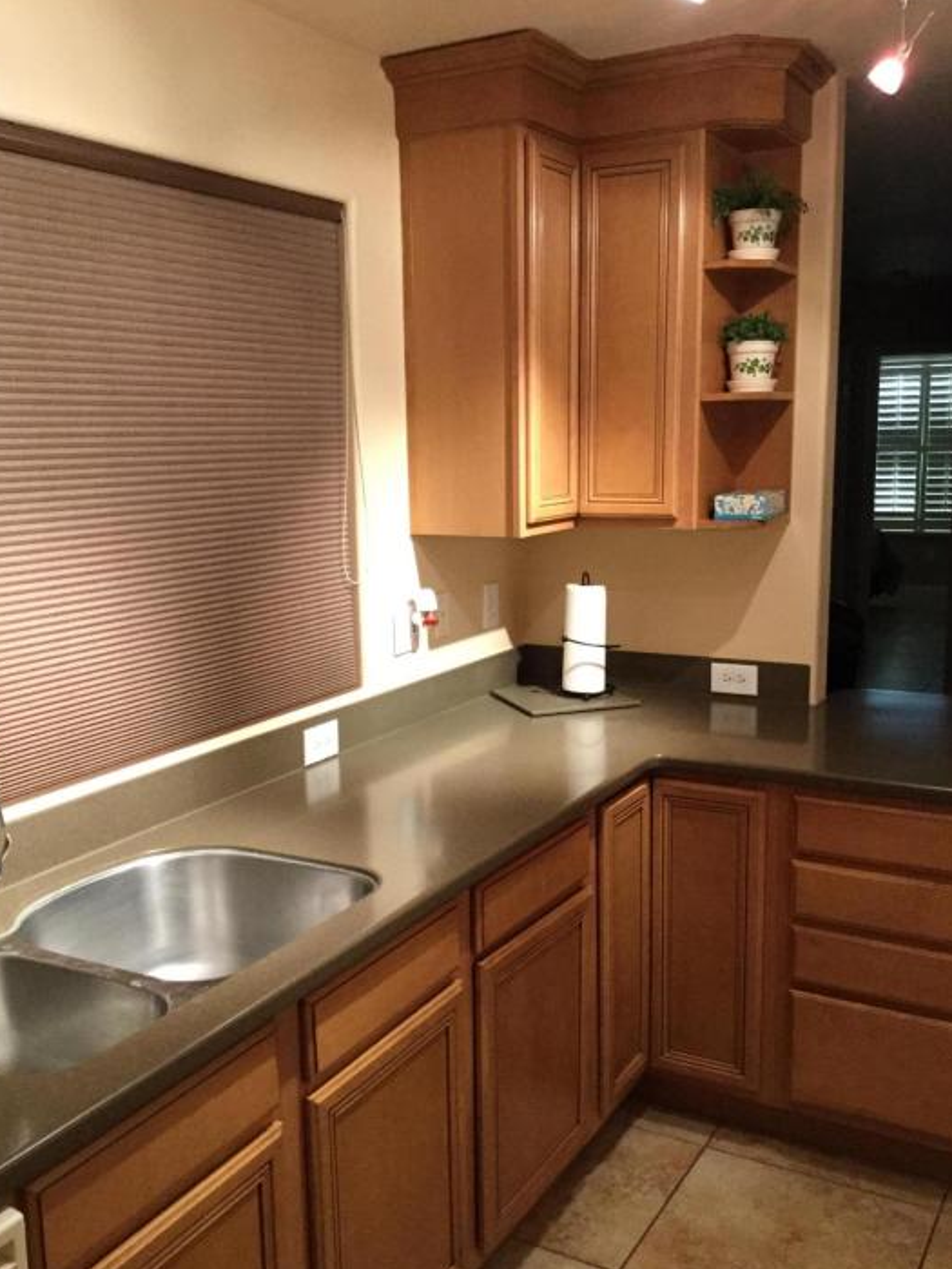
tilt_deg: -11.7
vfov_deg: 53.9
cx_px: 441
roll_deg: +1.8
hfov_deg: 41.8
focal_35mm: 34
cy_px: 653
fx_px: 1247
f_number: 2.4
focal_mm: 3.3
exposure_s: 1/20
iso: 200
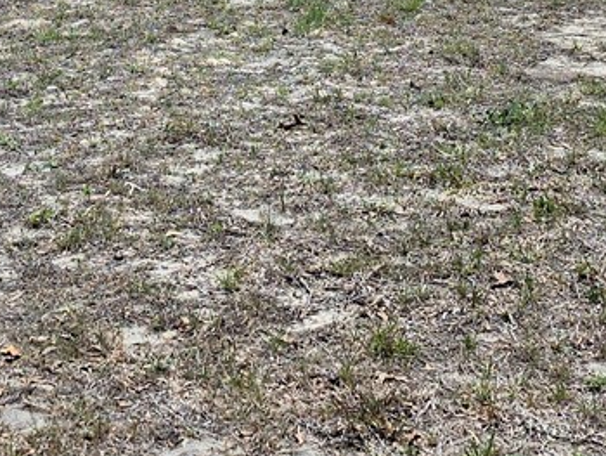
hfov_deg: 18.6
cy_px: -114
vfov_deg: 13.7
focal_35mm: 105
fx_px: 1839
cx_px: 194
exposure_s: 1/1120
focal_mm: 6.5
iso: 10
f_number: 1.4
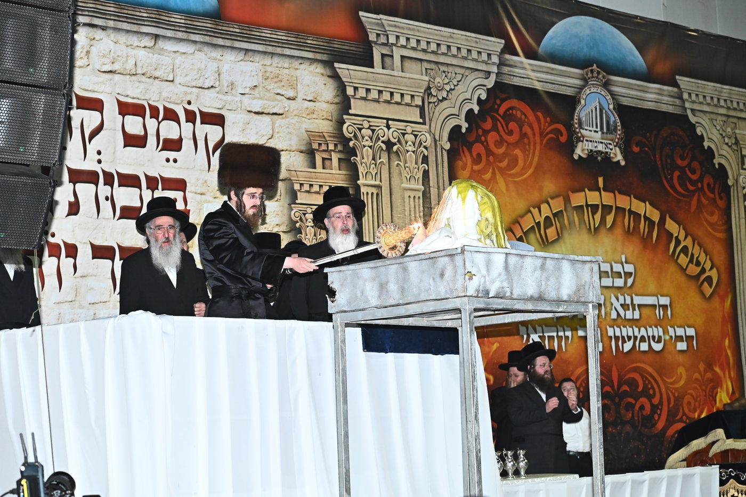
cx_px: 373
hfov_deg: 28.8
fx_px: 1450
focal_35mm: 70
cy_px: 248
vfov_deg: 19.5
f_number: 6.3
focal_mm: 70
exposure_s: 1/200
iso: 2500
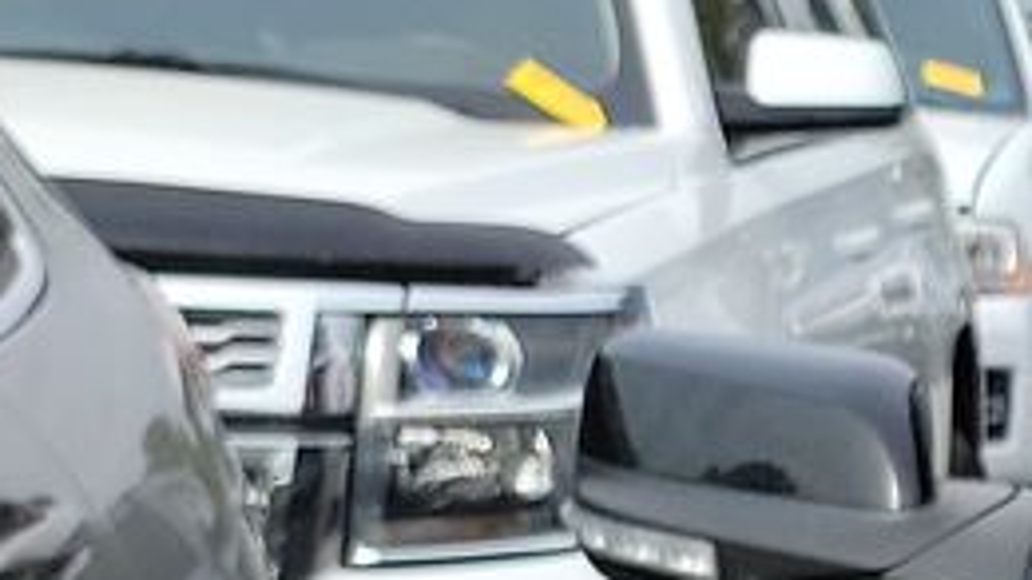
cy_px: 1808
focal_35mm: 161
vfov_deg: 6.7
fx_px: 4404
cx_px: 2624
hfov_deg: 10.9
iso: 50
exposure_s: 1/384
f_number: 1.8
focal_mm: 6.7
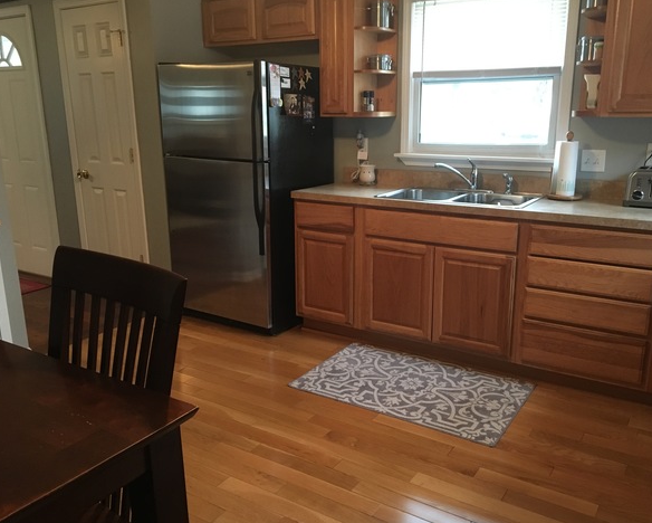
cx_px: 342
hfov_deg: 57.1
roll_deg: -0.3
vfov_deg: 47.2
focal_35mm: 31
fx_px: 599
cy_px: 264
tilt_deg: -15.3
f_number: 2.2
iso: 200
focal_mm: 4.15
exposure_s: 1/20
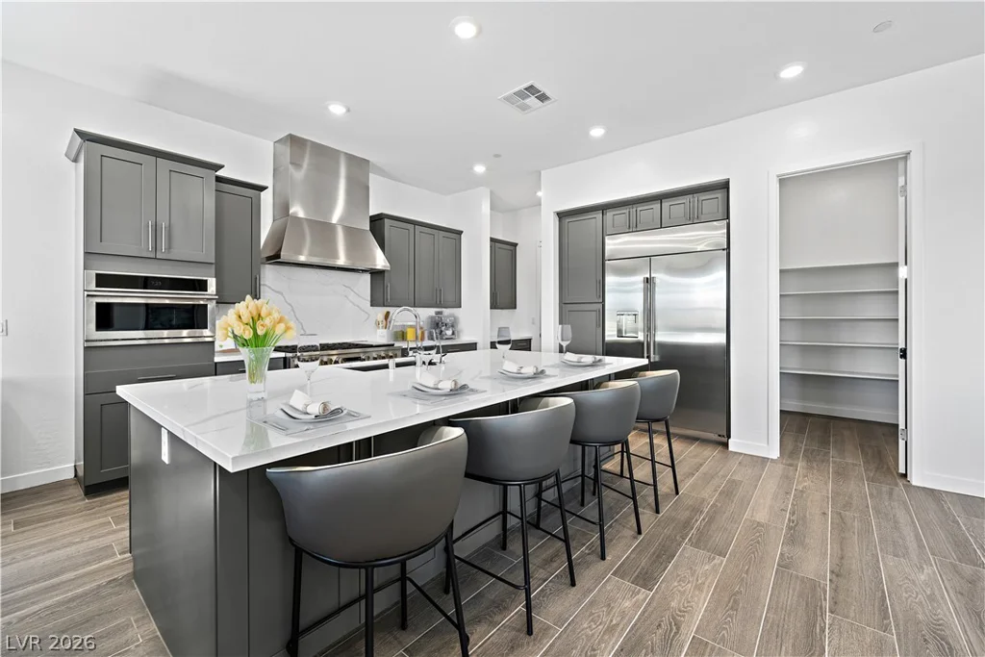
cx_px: 492
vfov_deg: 77.3
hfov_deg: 100.4
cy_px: 328
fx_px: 410
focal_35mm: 15
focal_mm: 15
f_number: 9.5
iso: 400
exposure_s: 1/6
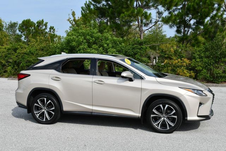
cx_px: 113
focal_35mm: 48
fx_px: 302
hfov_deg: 41.1
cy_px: 76
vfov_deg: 28.1
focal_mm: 24
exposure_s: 1/250
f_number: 8
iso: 100
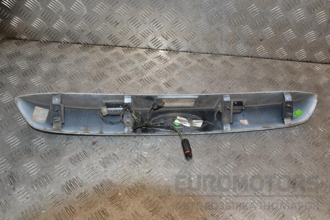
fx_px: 289
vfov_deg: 41.7
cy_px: 110
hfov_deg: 59.5
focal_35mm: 32
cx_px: 165
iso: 800
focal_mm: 21
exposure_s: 1/200
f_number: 7.1
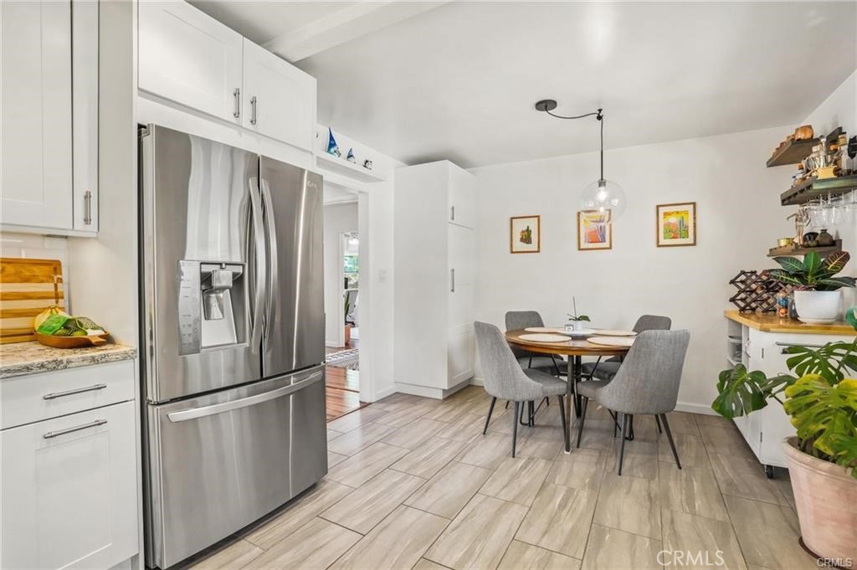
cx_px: 428
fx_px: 381
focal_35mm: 16
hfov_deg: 96.8
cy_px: 285
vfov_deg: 73.7
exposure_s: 1/30
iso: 10000
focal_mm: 16
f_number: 8
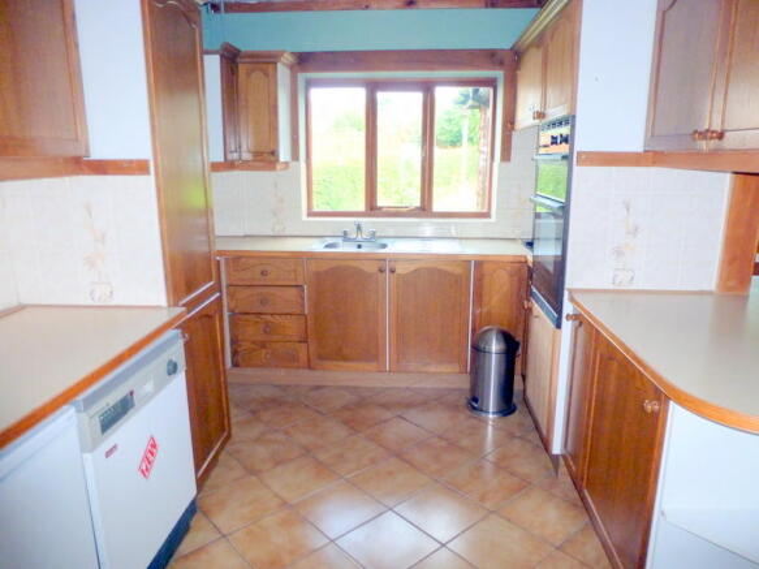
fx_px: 526
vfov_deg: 56.8
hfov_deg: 71.6
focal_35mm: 24
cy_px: 284
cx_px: 380
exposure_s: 1/60
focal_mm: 4.3
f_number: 3.3
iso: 250
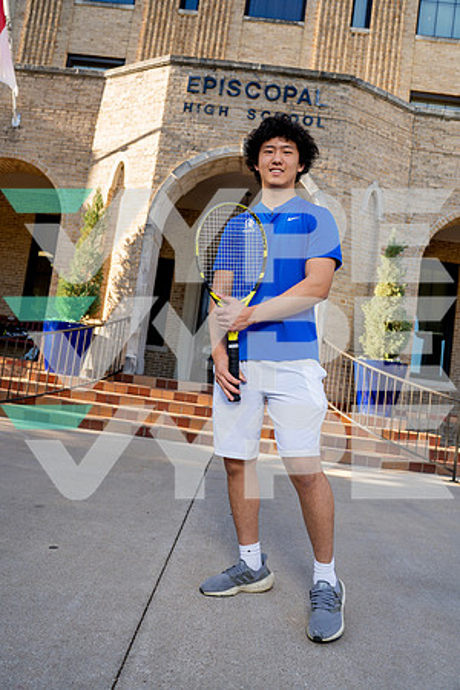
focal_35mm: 28
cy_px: 345
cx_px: 230
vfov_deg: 65.5
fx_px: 537
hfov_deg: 46.4
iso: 100
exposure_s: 1/250
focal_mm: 28
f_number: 4
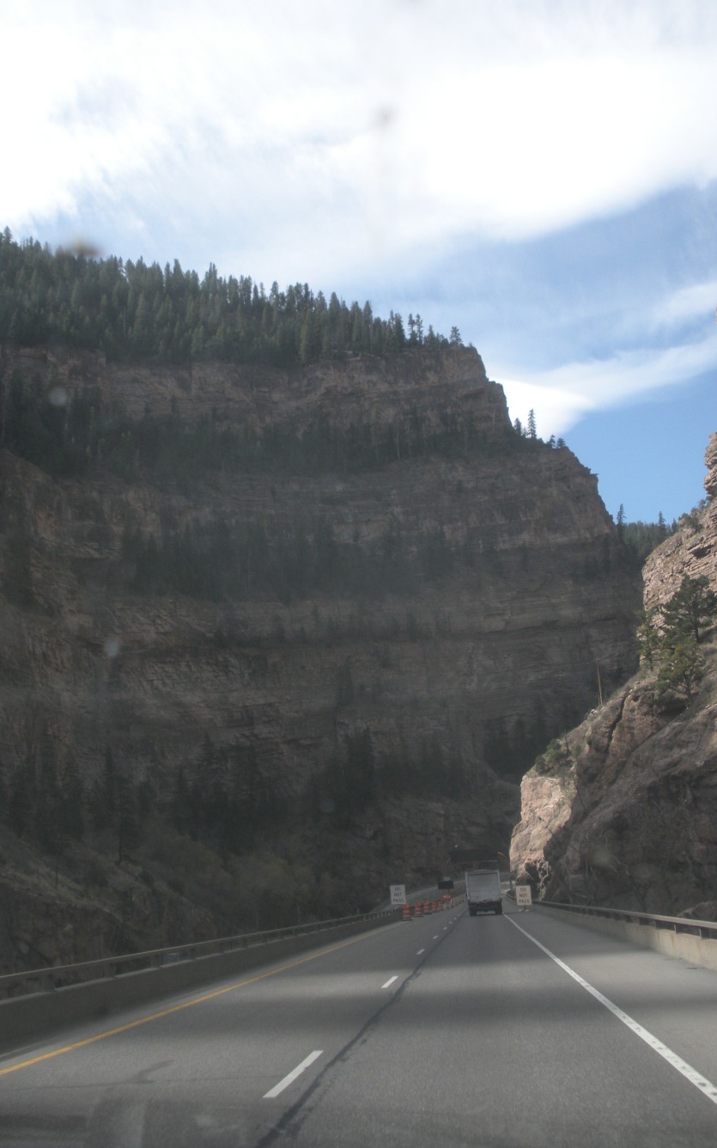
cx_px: 340
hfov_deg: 32.8
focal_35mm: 39
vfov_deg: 50.4
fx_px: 1219
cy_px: 568
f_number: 3.5
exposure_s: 1/317
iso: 64
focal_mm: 6.3
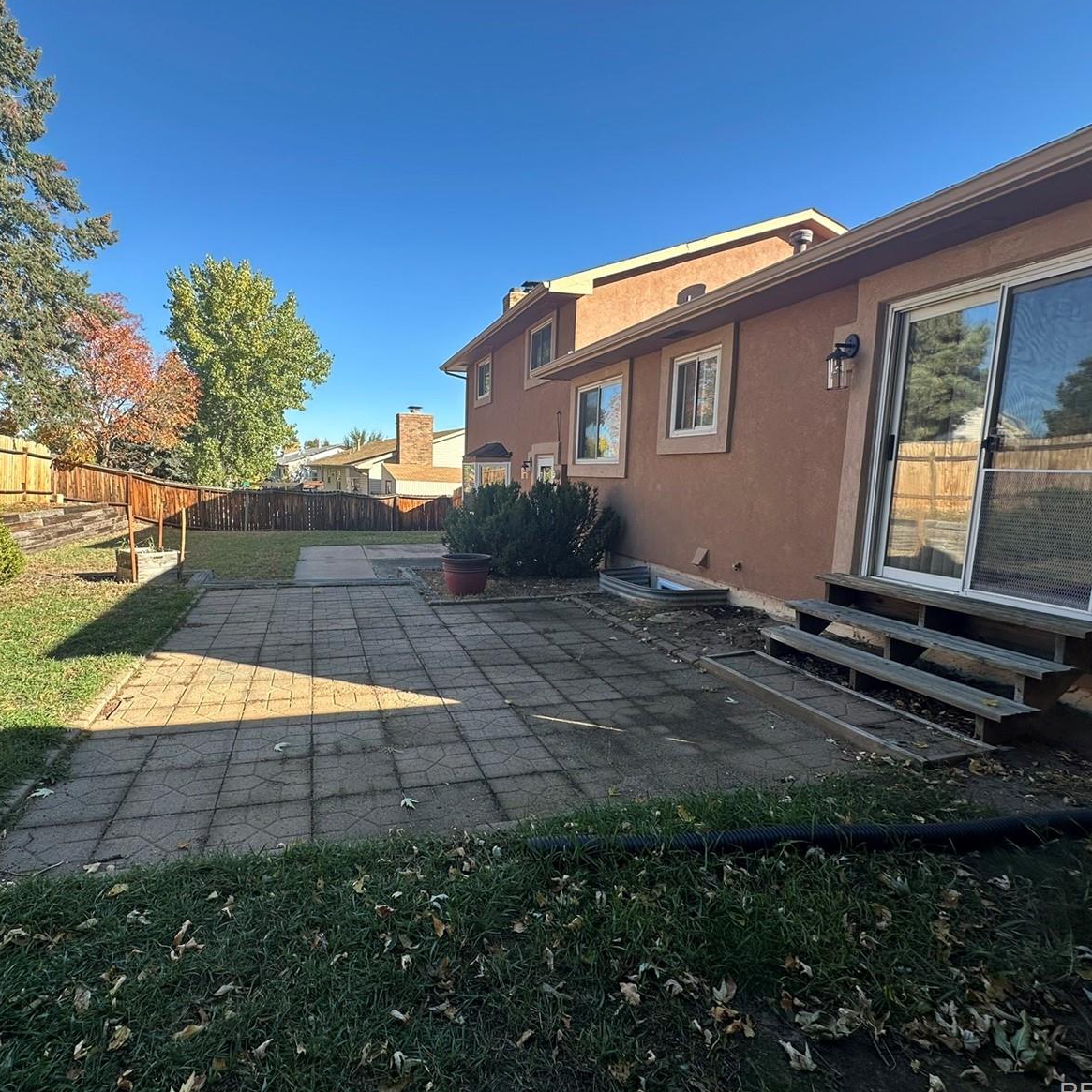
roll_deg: -1.4
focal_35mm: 17
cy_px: 550
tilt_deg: -6.7
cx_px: 462
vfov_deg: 84.0
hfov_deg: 83.4
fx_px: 607
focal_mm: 2.22
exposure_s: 1/373
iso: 40
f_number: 2.2
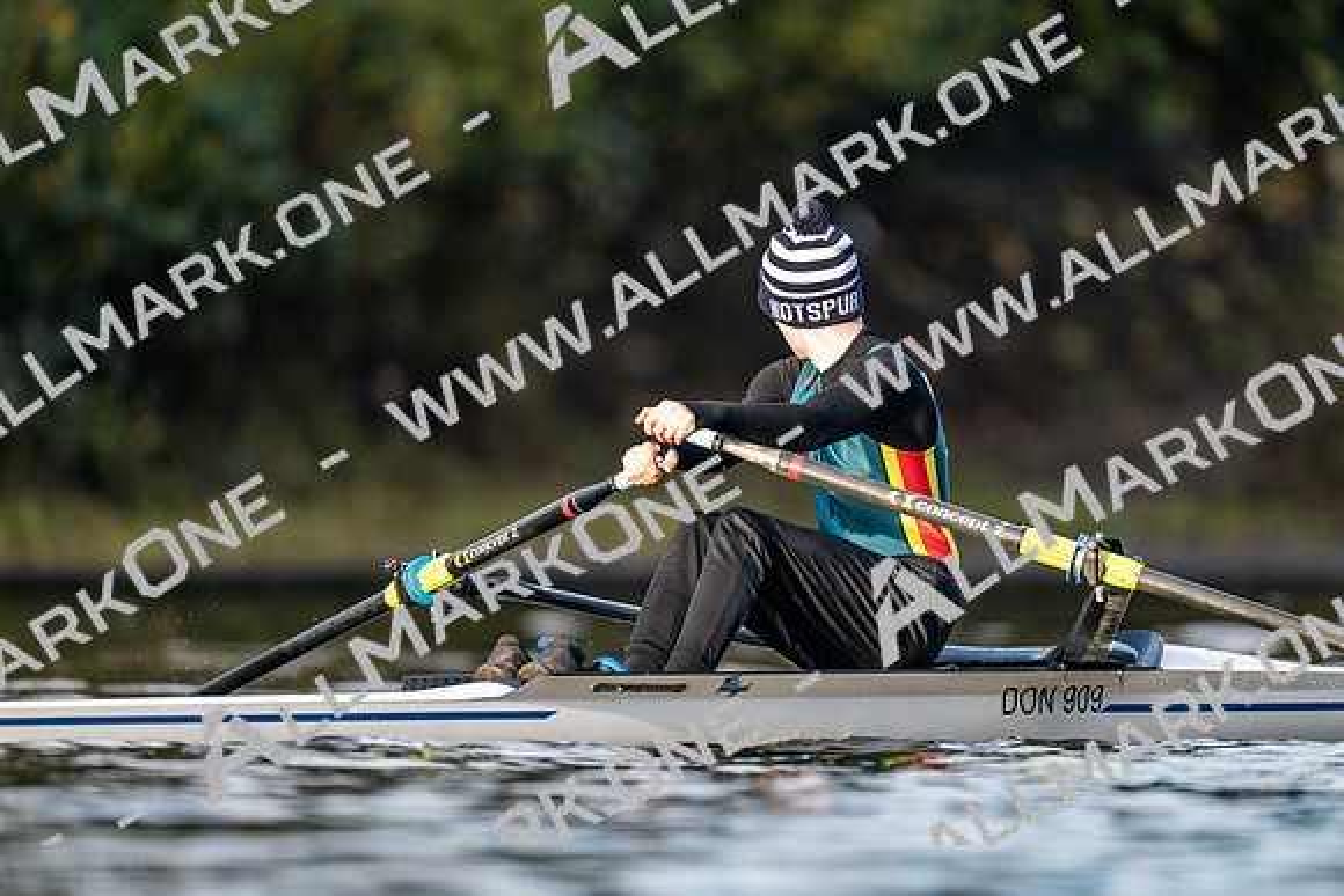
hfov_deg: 3.4
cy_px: 448
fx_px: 22404
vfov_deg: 2.3
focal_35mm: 600
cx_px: 672
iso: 1400
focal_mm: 600
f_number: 4
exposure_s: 1/2500
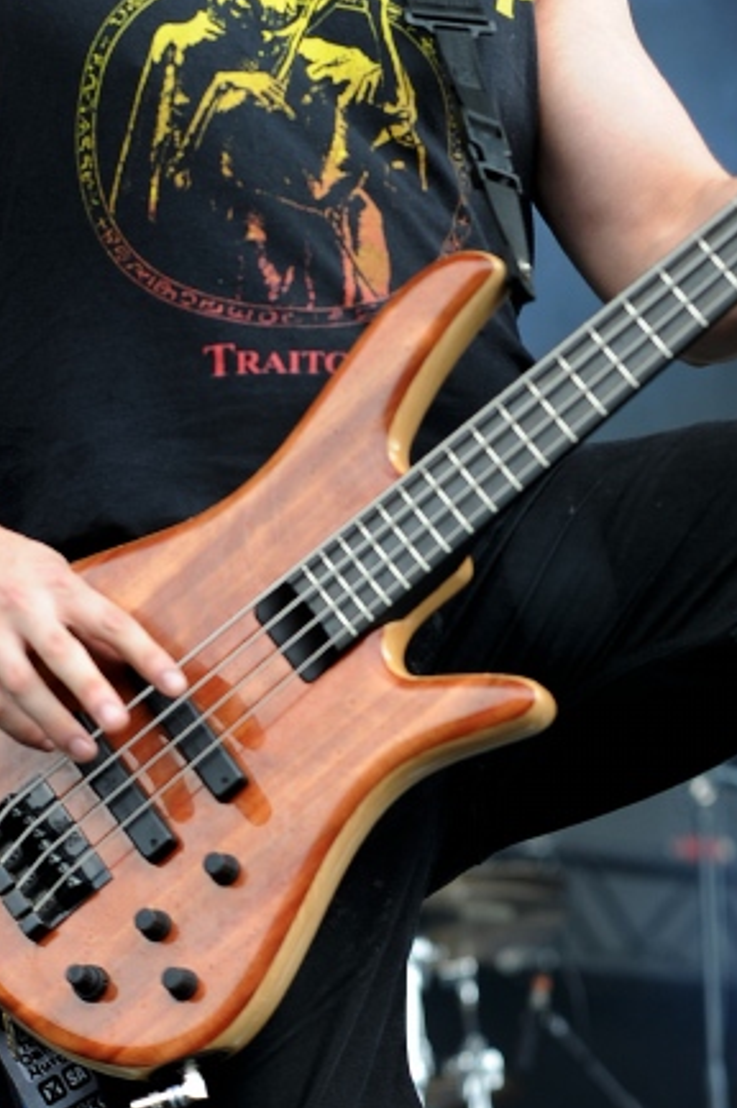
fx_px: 4398
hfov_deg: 9.6
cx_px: 421
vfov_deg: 14.3
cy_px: 215
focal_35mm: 143
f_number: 4
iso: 200
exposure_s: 1/250
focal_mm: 86
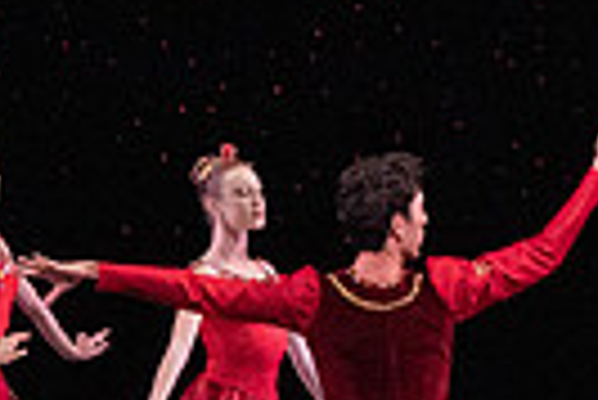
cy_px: 119
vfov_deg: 1.6
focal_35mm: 872
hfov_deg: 2.4
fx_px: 14501
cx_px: 522
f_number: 11
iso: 16000
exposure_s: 1/500
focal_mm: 200
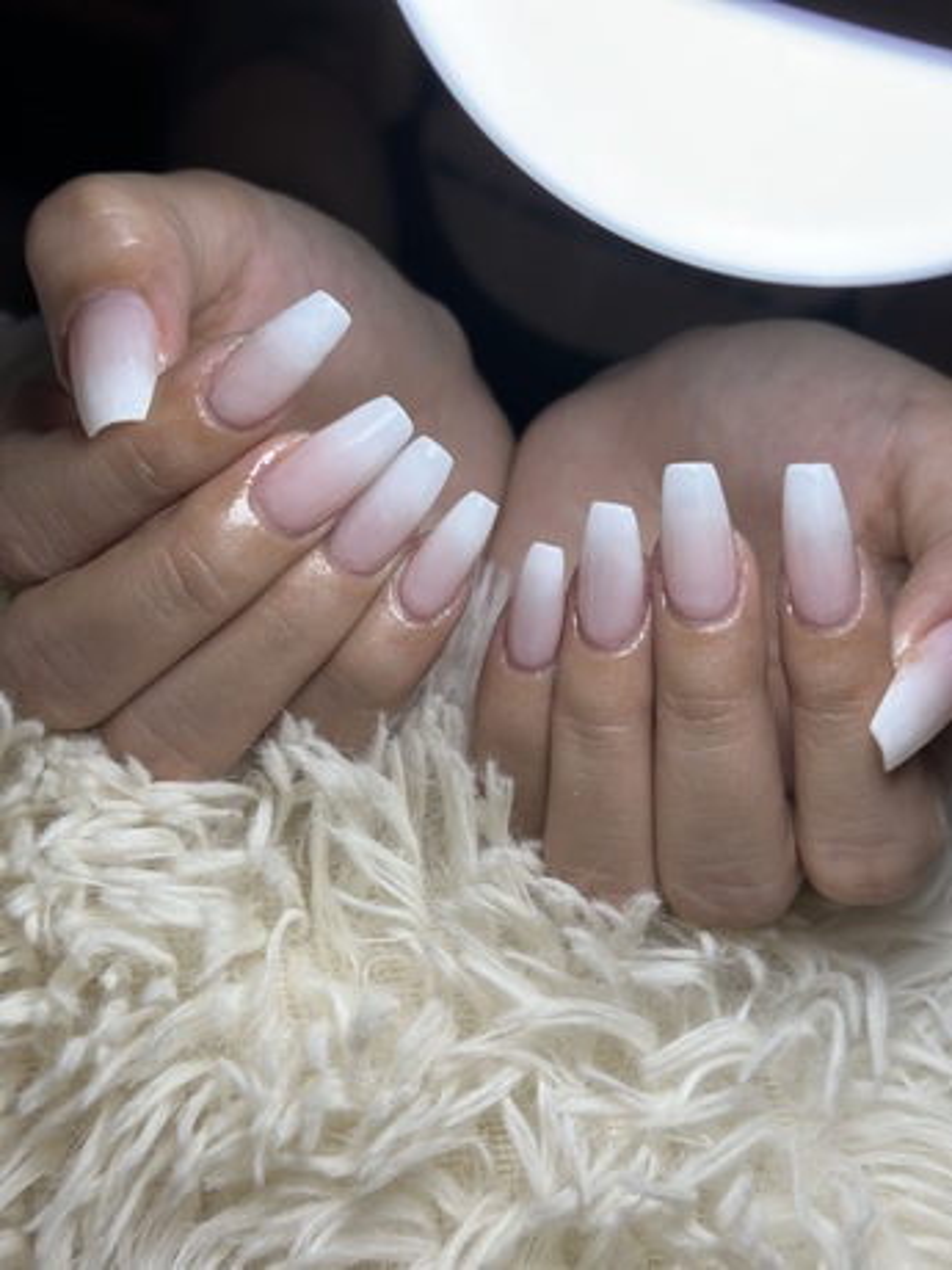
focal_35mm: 48
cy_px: 635
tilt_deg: -19.8
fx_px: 1760
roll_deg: -20.5
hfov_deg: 30.3
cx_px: 476
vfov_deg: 39.7
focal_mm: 6.86
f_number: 1.78
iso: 100
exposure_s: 1/2410
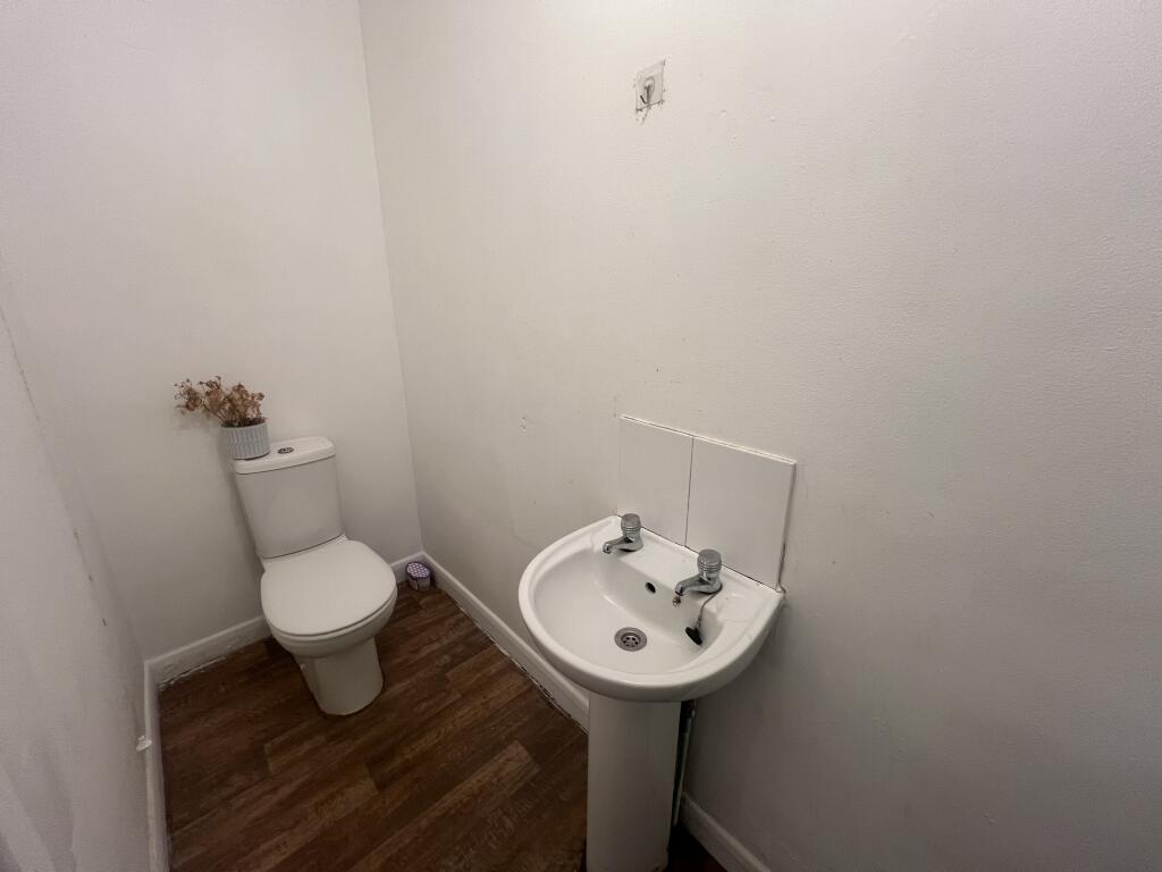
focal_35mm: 13
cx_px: 581
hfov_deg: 106.2
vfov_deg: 89.9
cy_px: 436
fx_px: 436
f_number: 1.8
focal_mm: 1.57
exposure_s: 1/100
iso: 160
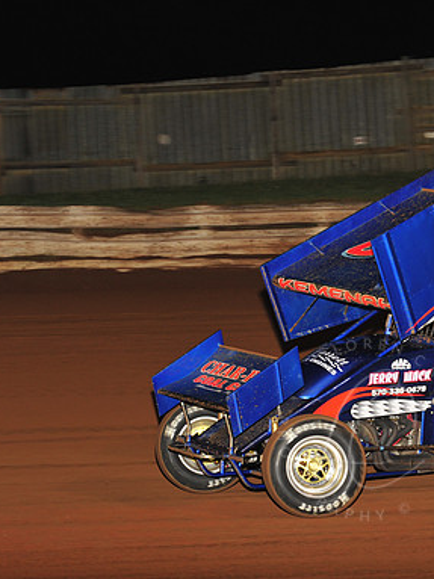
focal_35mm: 134
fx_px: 2241
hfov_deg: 11.0
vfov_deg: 14.7
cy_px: 290
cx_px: 367
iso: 1000
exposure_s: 1/320
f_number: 7.1
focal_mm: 92
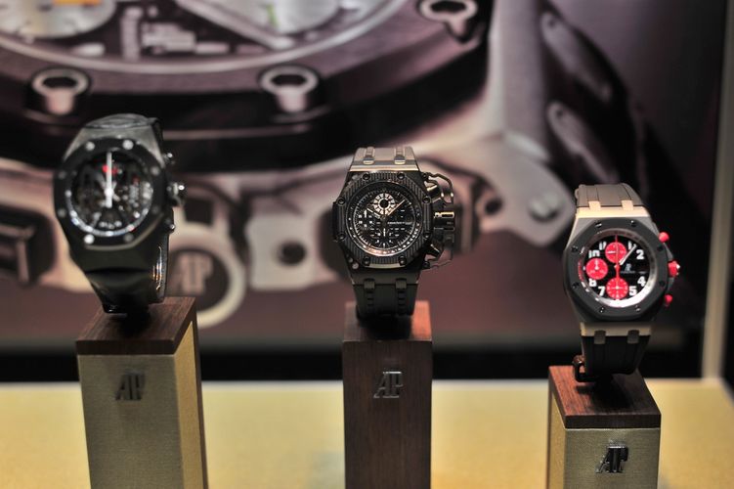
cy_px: 244
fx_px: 1019
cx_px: 367
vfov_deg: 27.0
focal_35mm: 50
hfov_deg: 39.6
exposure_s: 1/80
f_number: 2.8
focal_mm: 50
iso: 250
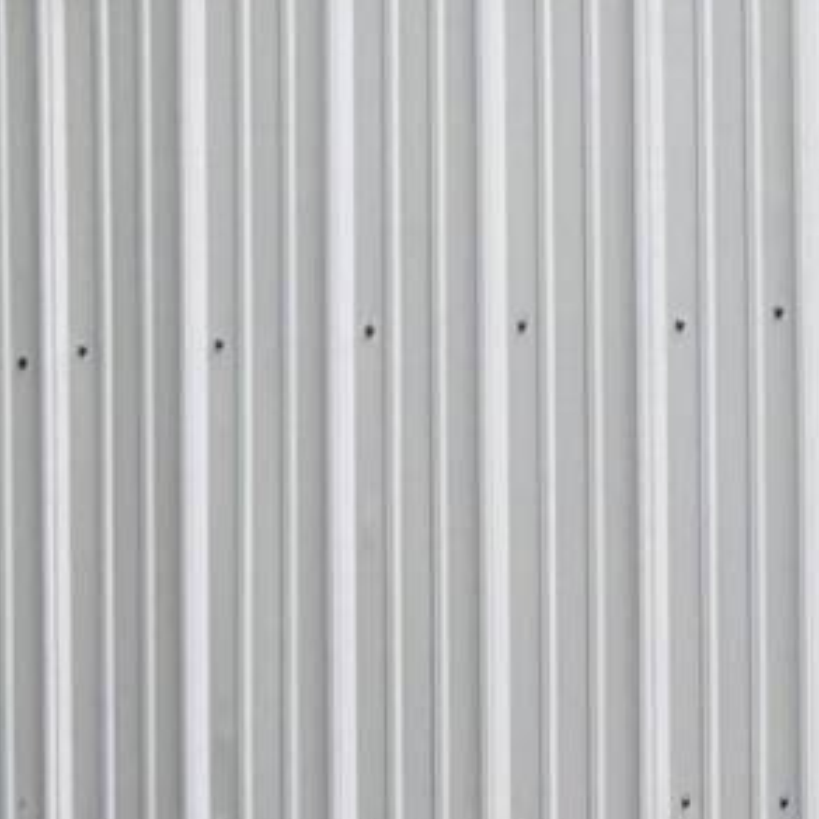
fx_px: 6317
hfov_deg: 6.7
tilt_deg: -1.8
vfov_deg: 7.4
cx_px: 2541
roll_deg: -1.0
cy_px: 878
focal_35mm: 236
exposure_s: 1/170
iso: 40
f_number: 1.6
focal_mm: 5.96
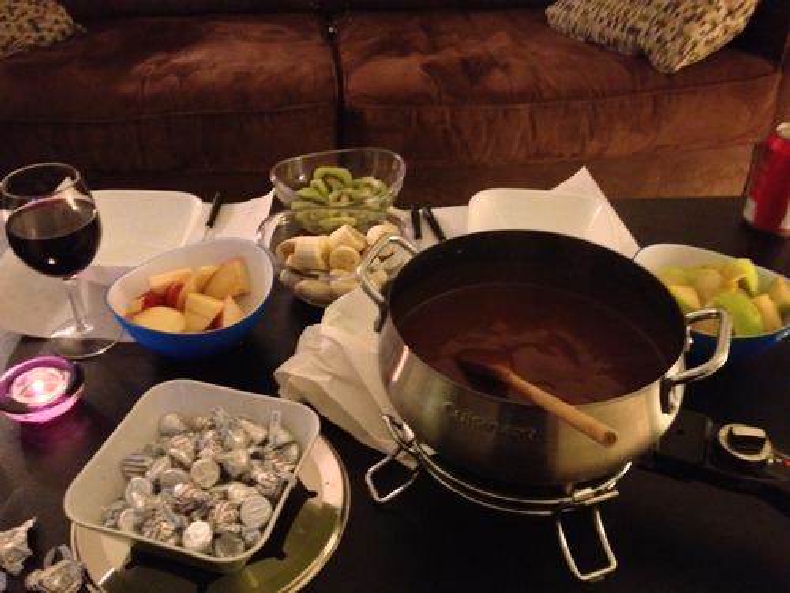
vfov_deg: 40.7
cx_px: 395
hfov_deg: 52.6
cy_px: 296
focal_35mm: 35
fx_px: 799
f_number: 2.4
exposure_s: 1/15
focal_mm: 4.28
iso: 800
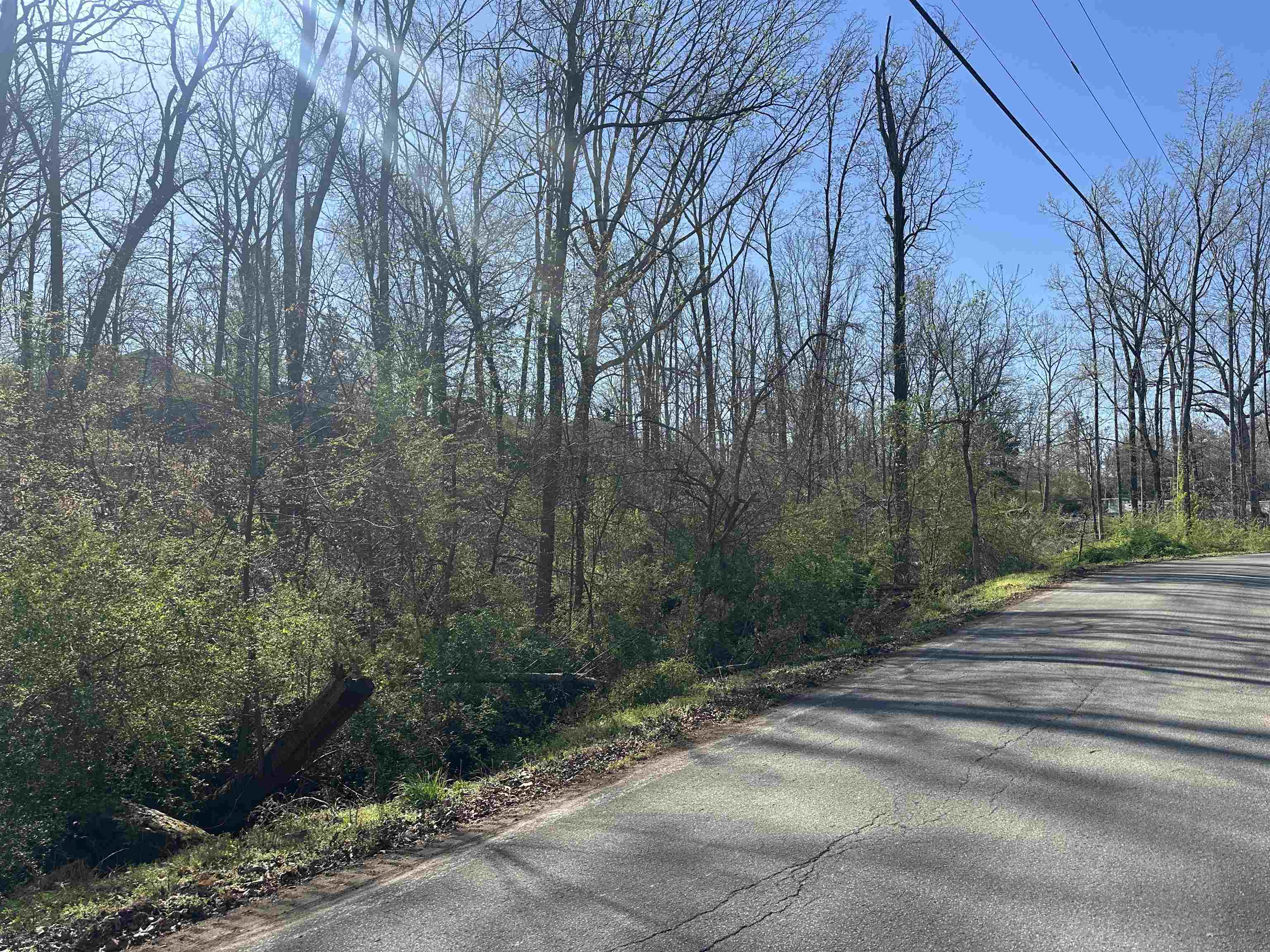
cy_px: 476
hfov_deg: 71.6
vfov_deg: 56.8
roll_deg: -0.3
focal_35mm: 24
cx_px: 635
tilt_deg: +3.0
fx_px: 881
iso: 80
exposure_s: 1/3247
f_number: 1.78
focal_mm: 6.86
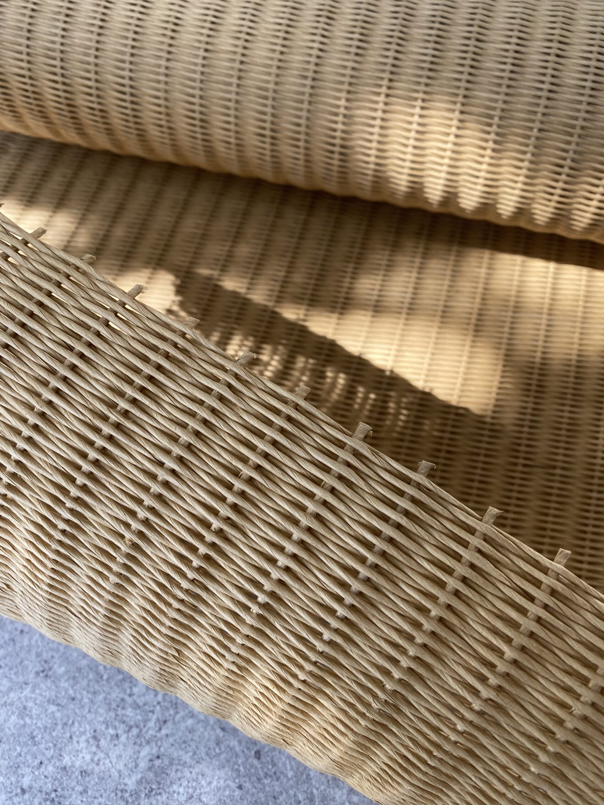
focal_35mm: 26
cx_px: 302
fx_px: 605
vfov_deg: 67.3
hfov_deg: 53.1
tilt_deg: -66.9
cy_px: 402
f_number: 1.8
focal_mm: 4.25
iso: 80
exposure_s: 1/121
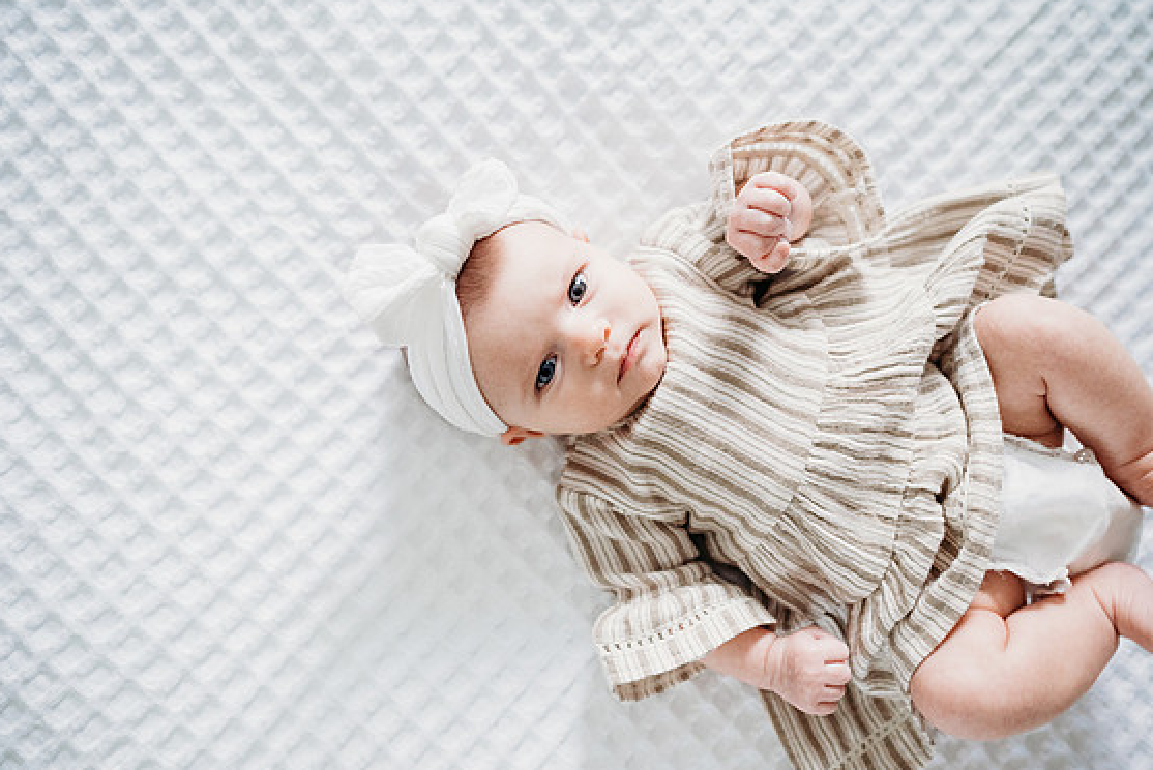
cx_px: 578
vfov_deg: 51.3
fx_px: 801
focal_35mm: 25
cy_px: 390
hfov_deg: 71.5
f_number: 2.5
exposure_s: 1/200
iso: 800
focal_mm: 24
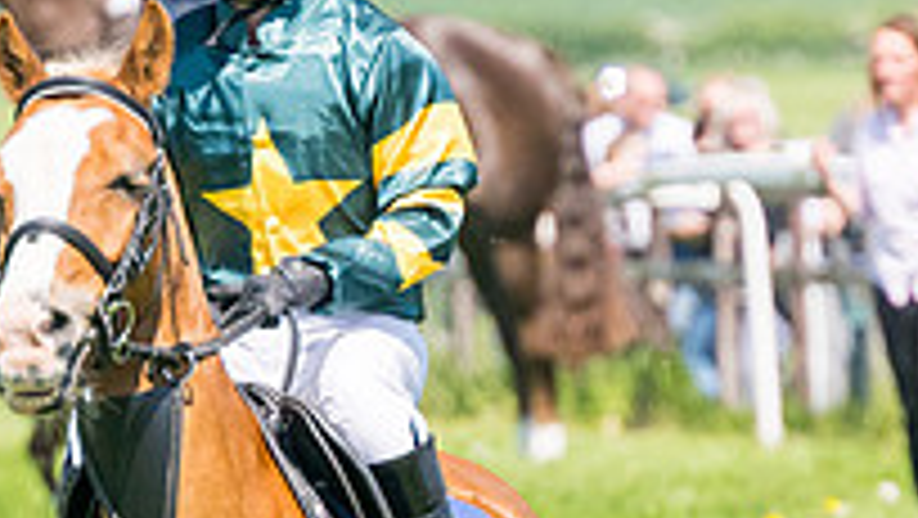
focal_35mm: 781
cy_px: 535
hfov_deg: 2.8
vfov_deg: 1.6
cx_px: 294
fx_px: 19021
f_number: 4
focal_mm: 150
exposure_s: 1/6400
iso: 400
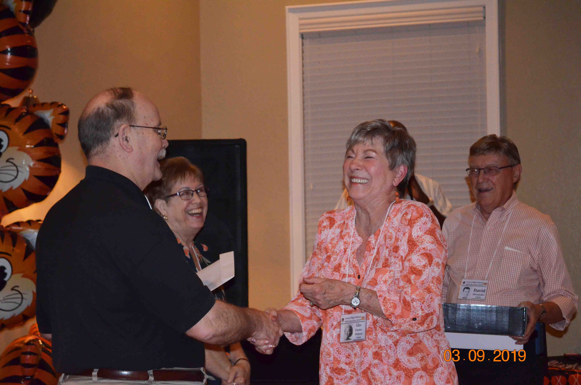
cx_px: 290
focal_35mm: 82
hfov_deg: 24.7
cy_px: 192
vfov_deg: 16.5
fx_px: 1329
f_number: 5.6
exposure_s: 1/60
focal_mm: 55
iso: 3200
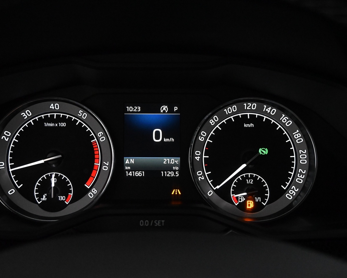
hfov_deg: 47.8
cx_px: 153
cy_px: 141
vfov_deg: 39.2
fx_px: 390
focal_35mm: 38
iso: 6400
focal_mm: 22
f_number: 4.5
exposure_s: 1/80
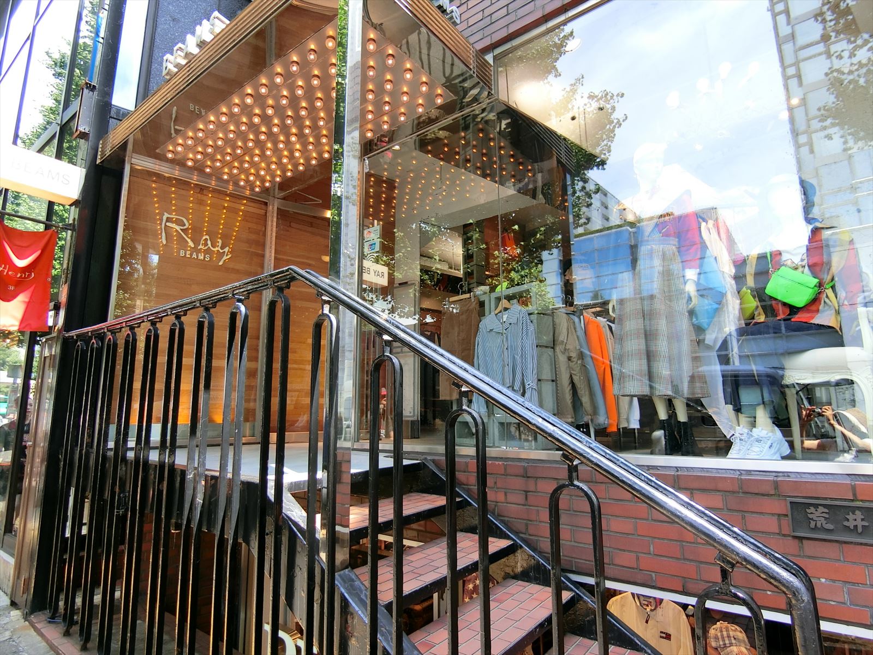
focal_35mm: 19
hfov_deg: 84.7
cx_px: 436
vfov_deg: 68.7
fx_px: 479
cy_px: 328
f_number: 2.7
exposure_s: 1/160
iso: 80
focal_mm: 4.06
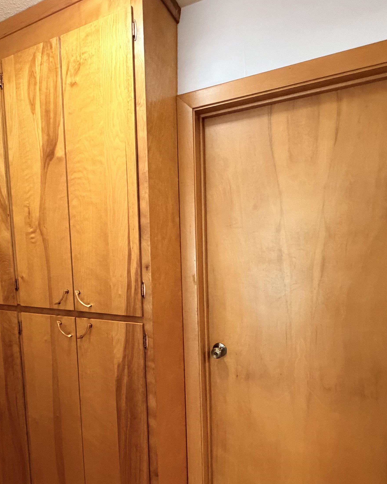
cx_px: 134
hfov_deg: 69.1
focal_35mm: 19
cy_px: 232
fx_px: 272
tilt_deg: -6.3
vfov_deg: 83.2
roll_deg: -0.1
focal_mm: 2.22
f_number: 2.2
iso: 1000
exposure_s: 1/60
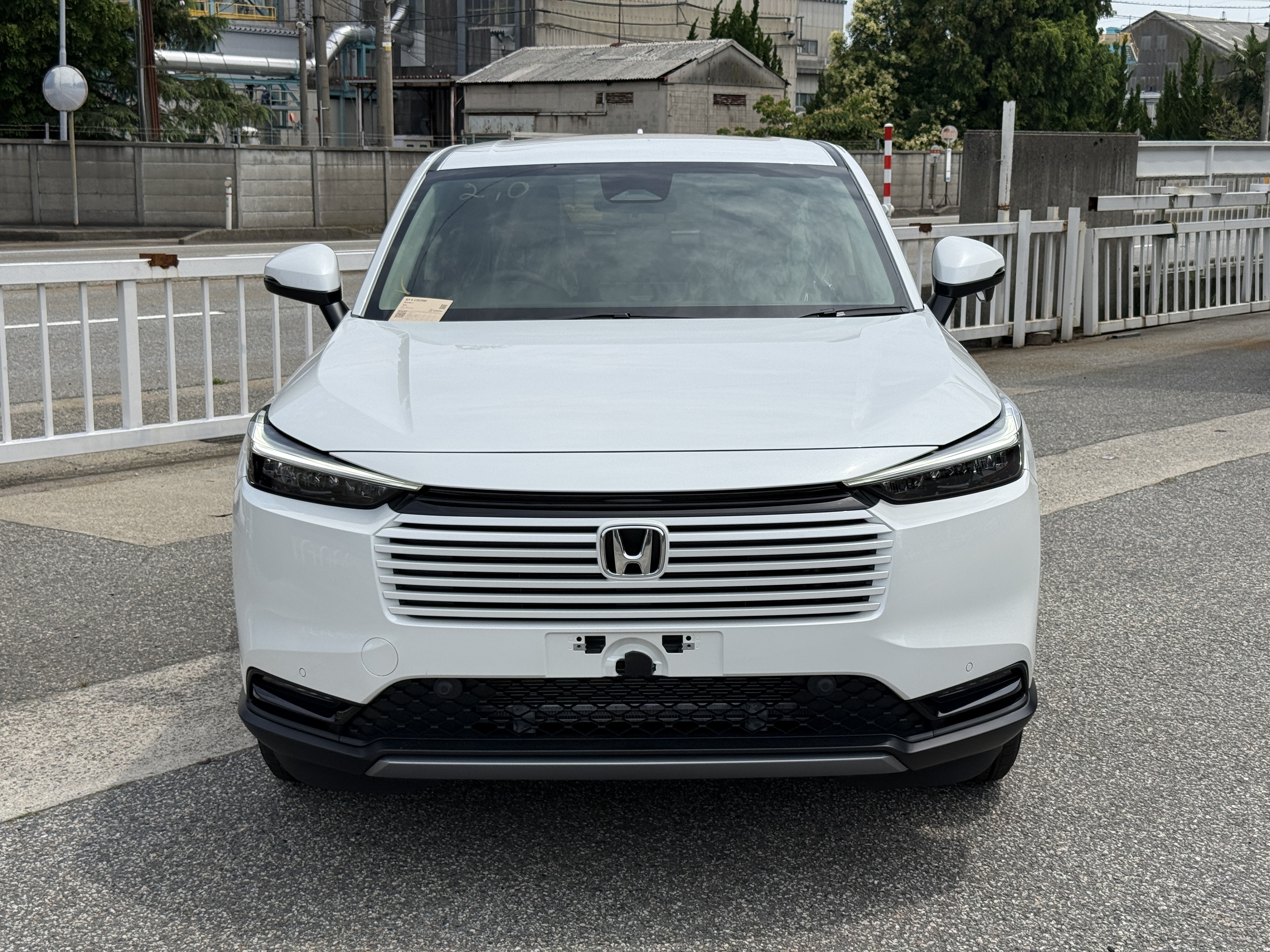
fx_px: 1761
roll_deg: -1.3
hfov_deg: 39.7
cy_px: 476
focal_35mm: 48
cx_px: 635
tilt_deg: -9.8
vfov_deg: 30.3
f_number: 1.78
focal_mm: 6.76
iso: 64
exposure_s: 1/7874
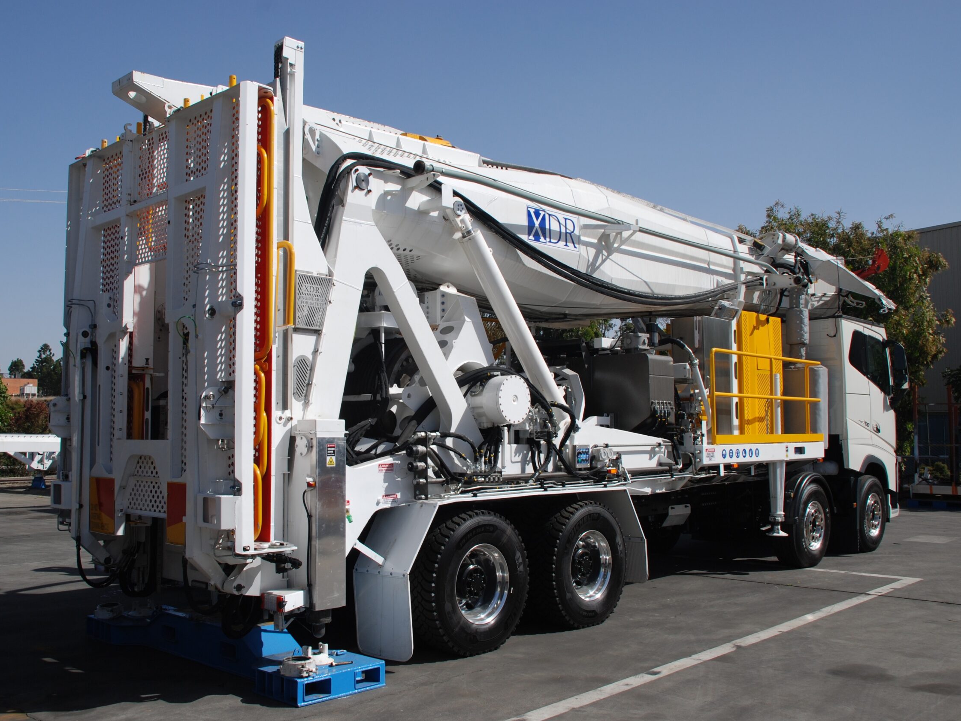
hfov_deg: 55.3
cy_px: 354
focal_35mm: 33
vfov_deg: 42.9
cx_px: 462
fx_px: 916
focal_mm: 20
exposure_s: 1/250
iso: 100
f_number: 8
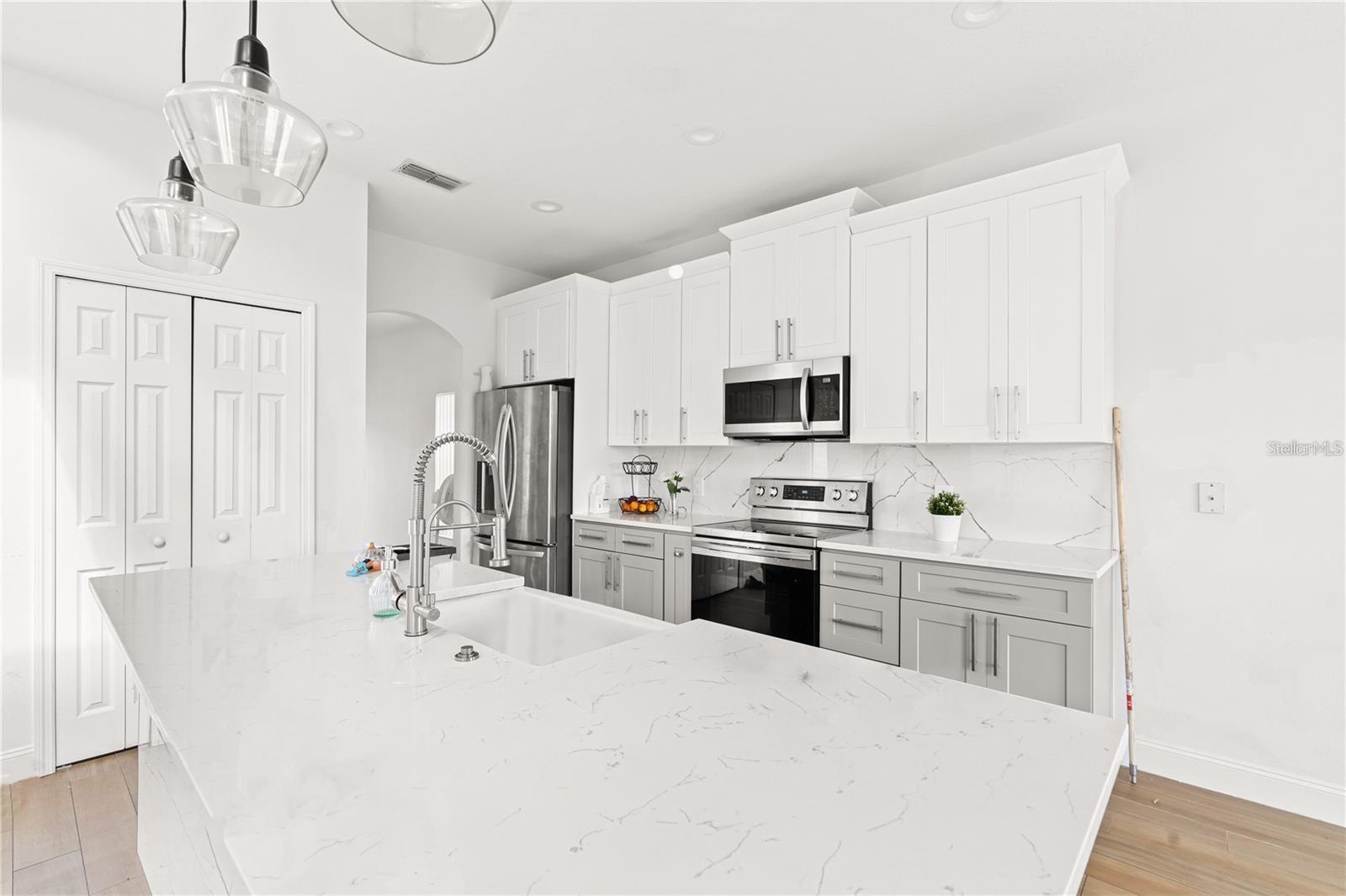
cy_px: 448
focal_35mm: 16
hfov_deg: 96.7
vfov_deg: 73.7
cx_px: 673
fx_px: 598
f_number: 9
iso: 250
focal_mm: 16
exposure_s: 1/1.67
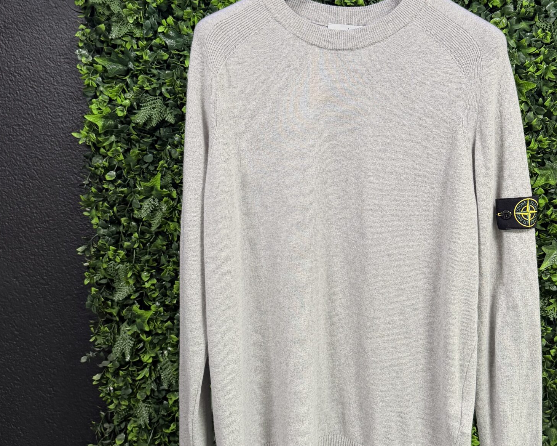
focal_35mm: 41
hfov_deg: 44.4
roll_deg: +0.2
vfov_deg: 36.3
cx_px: 354
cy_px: 164
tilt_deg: -7.0
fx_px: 676
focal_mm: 6.76
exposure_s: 1/50
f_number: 1.78
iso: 200
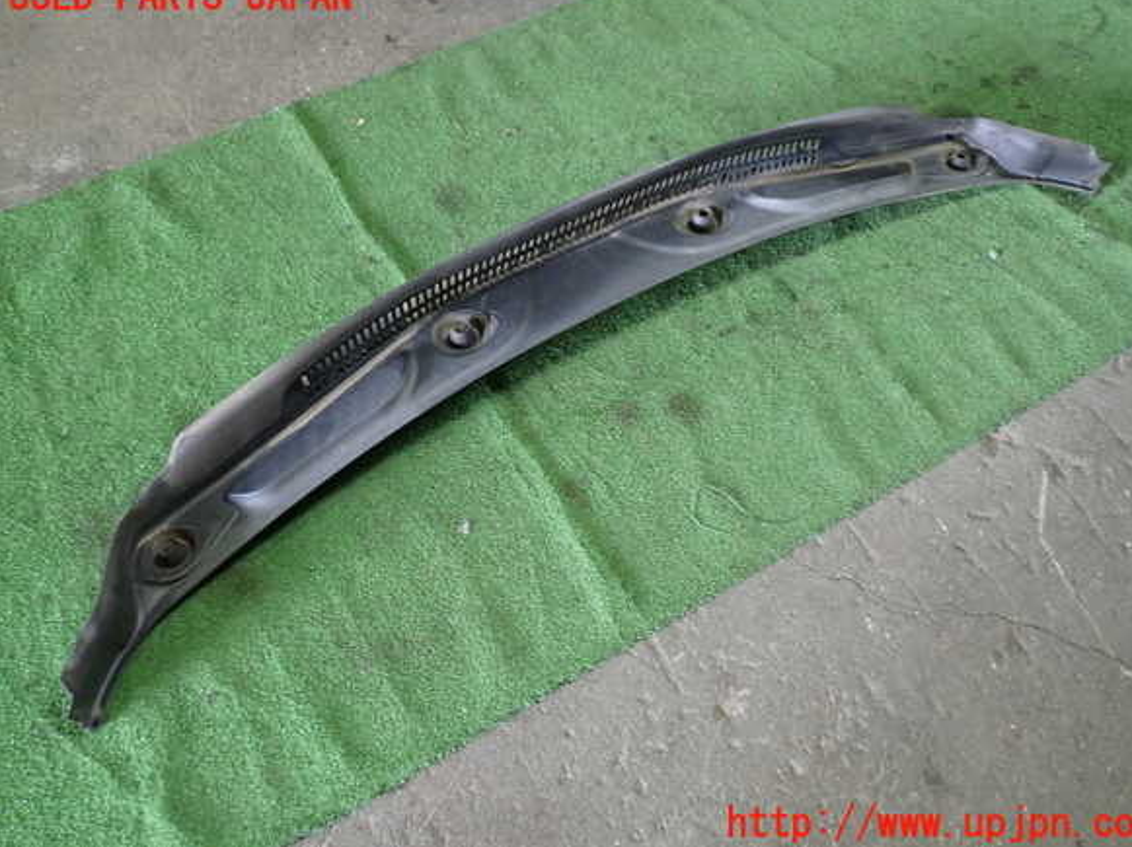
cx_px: 583
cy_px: 411
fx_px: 1013
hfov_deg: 58.4
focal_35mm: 31
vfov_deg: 45.4
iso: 320
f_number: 2.3
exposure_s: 1/30
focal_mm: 5.4
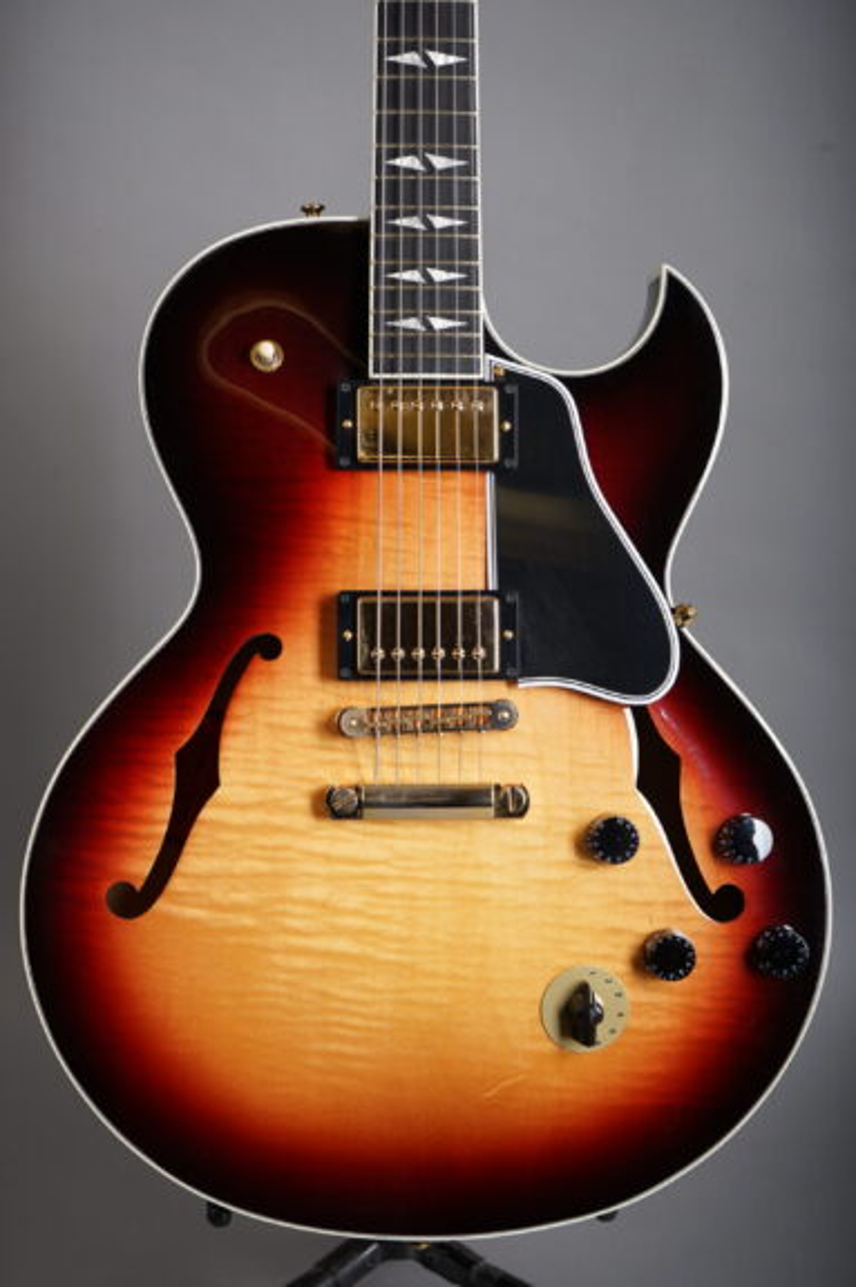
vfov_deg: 30.1
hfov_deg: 20.3
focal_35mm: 67
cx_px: 428
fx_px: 2394
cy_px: 644
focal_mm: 67
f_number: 8
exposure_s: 1/160
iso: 160
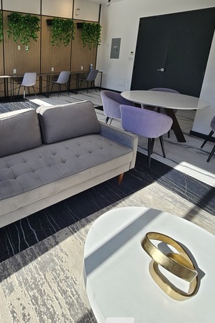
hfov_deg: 57.3
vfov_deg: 81.1
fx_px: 179
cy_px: 107
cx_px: 43
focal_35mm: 20
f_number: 2.2
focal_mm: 2.2
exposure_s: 1/845
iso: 50
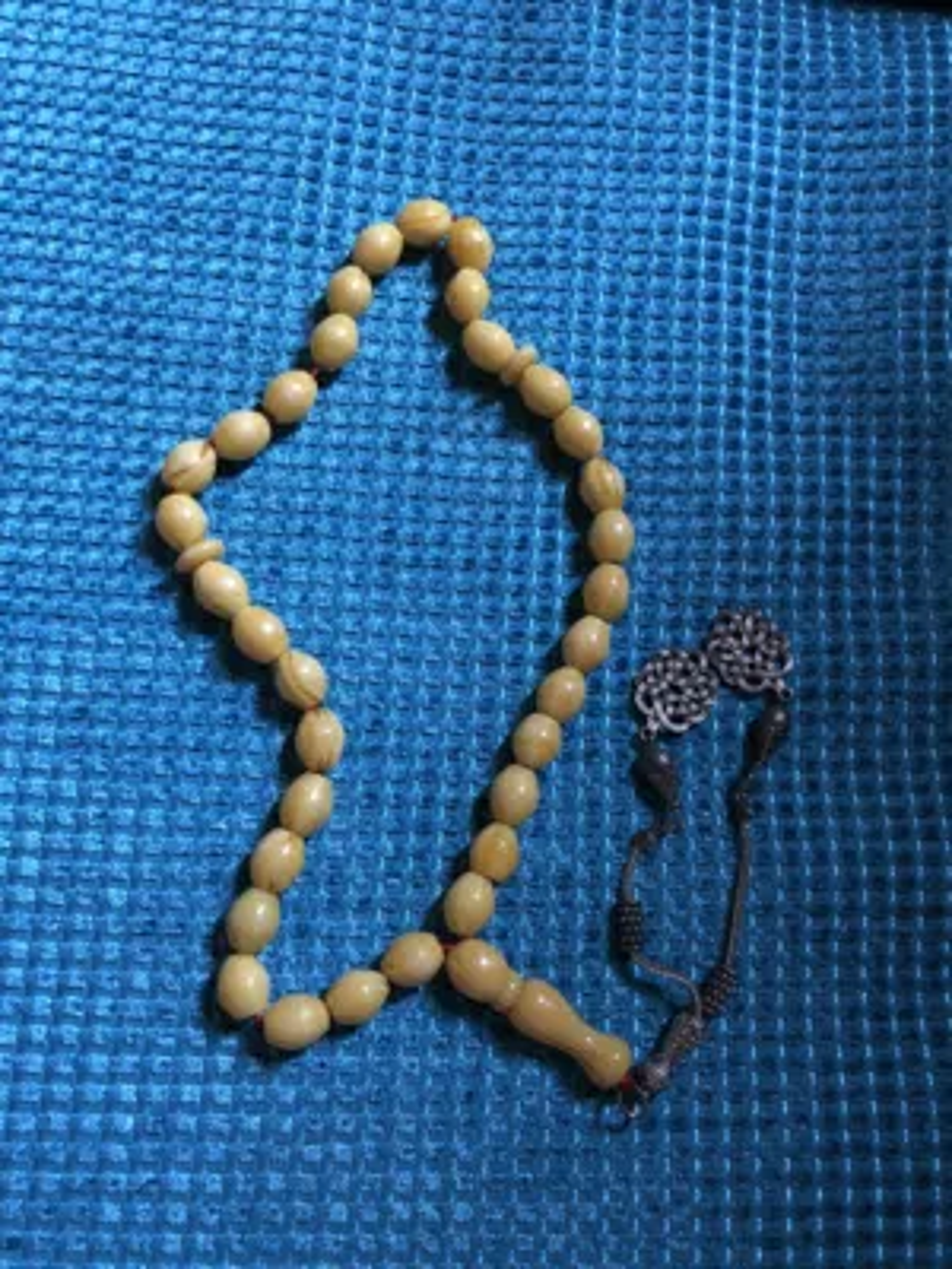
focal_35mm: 28
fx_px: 1027
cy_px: 634
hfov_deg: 49.7
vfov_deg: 63.4
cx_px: 476
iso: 80
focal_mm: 4
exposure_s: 1/4
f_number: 1.8
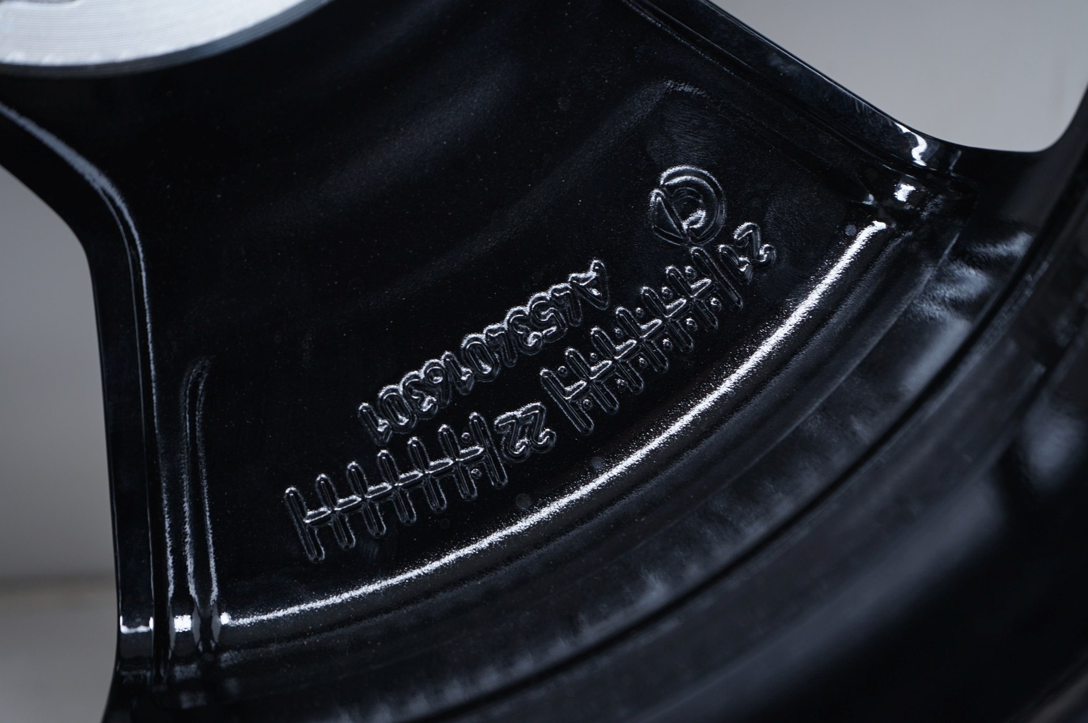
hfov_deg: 28.9
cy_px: 362
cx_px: 544
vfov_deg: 19.4
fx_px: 2114
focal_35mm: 70
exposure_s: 1/100
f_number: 7.1
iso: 250
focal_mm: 70
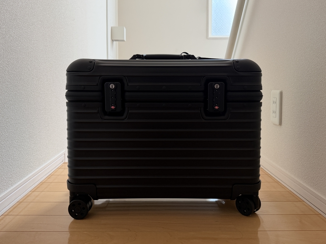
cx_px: 163
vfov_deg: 56.8
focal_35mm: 24
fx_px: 226
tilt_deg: -7.4
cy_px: 122
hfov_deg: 71.6
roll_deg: -0.9
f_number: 1.78
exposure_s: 1/60
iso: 250
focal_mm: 6.76
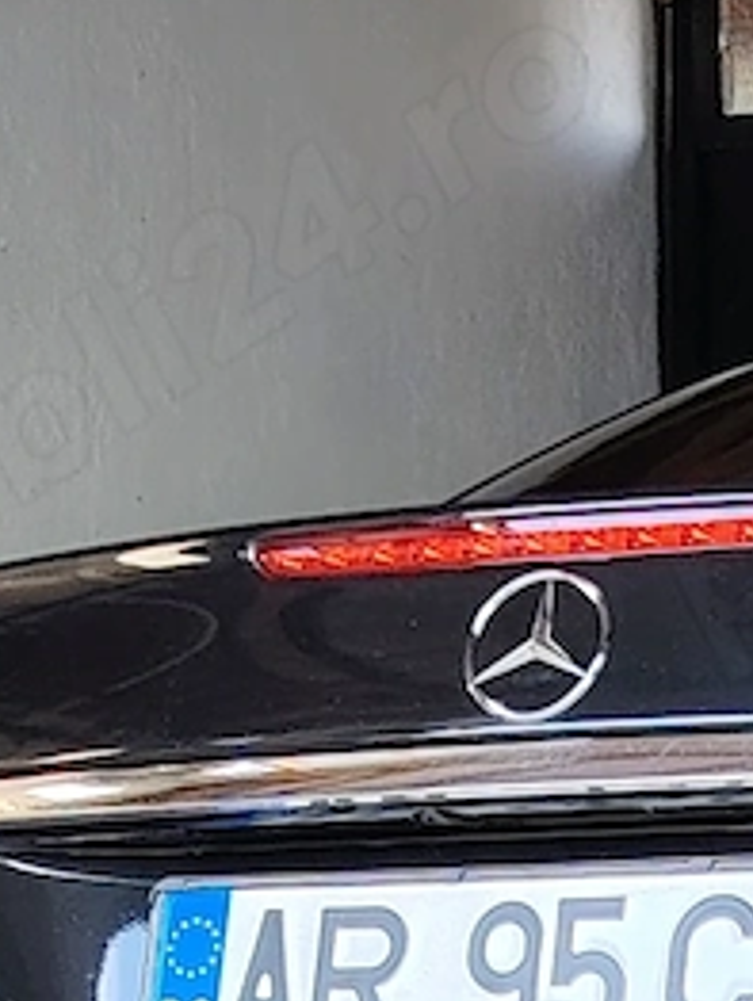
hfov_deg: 7.8
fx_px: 5299
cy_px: 1513
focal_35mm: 183
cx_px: 1517
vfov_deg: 10.4
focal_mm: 5.25
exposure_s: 1/33.3
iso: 163
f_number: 1.75
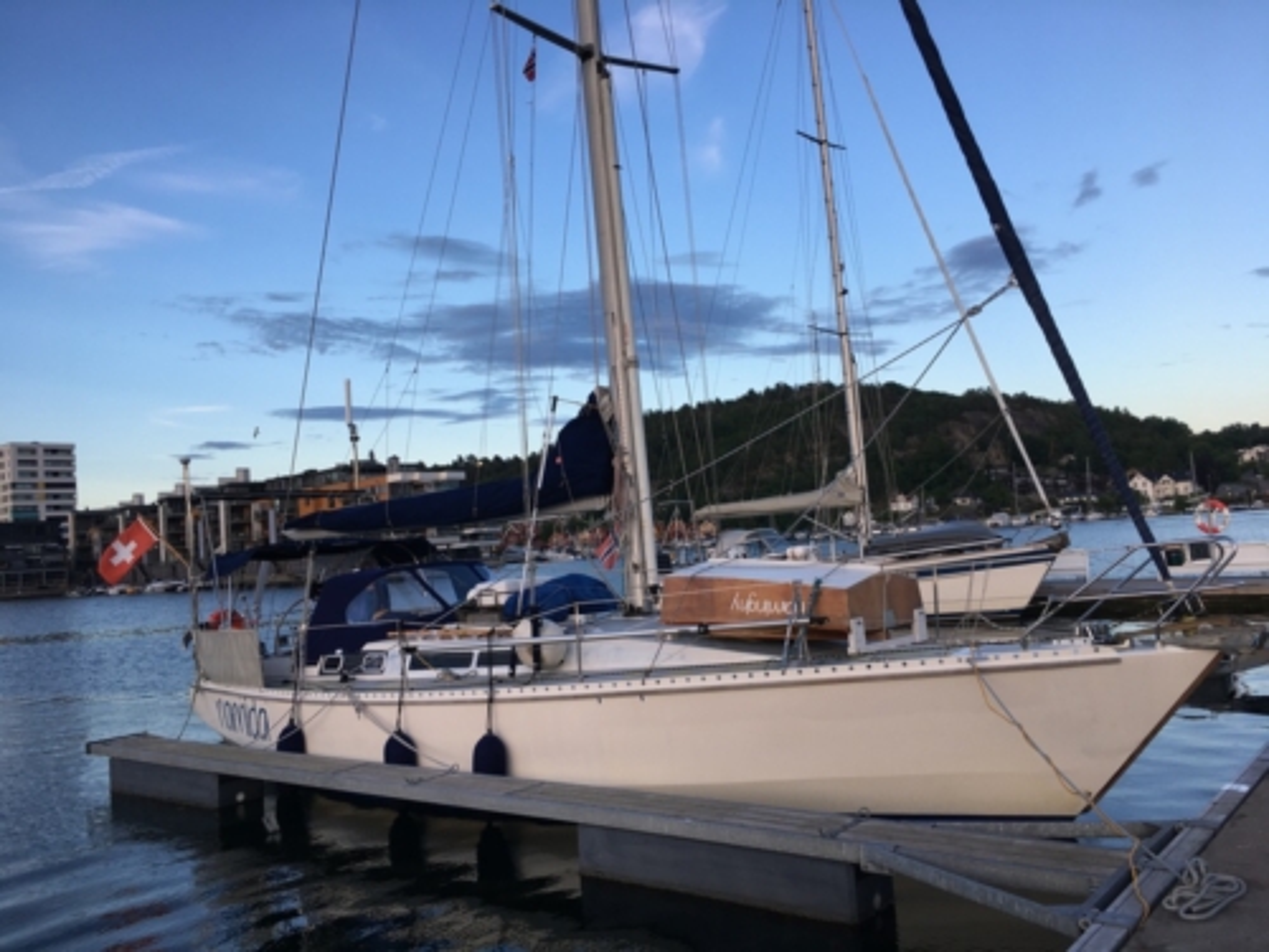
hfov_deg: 61.7
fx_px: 1063
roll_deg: +3.9
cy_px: 476
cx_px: 634
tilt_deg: +2.4
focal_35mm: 29
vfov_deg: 48.2
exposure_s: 1/148
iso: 25
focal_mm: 4.15
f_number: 2.2
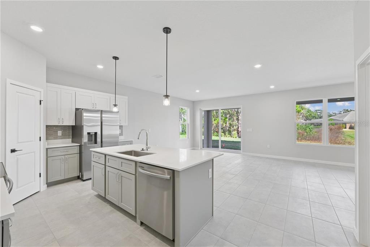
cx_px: 185
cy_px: 124
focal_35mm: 14
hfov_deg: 104.3
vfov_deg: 81.2
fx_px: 144
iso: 100
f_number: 9
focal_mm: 14
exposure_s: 1/6
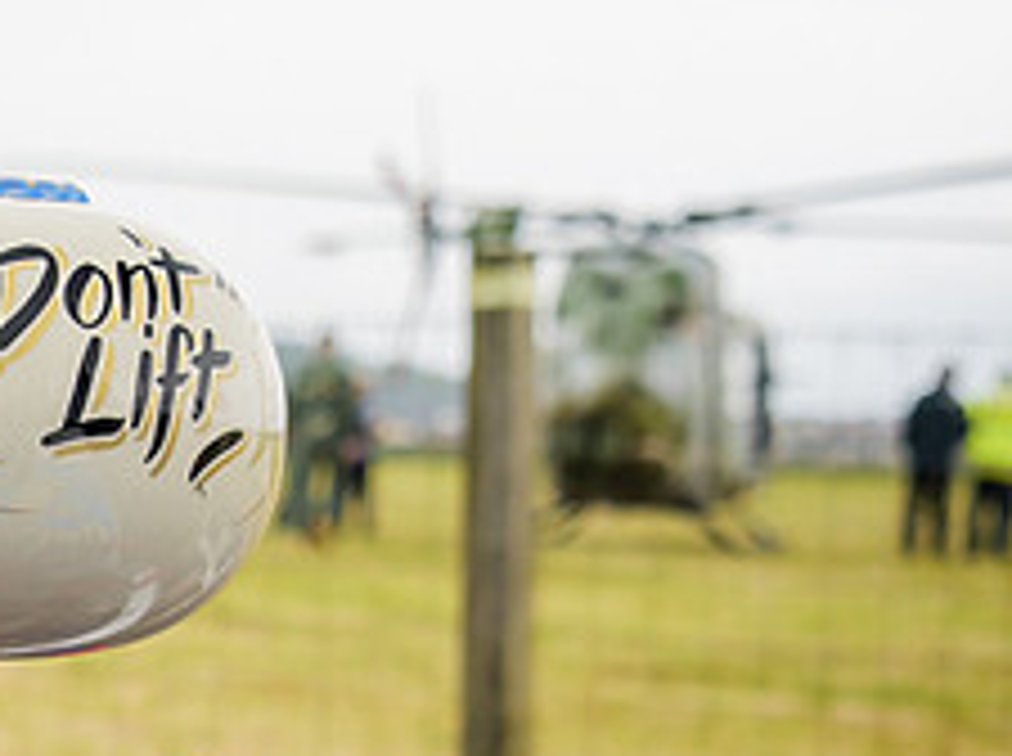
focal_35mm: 144
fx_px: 4203
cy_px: 980
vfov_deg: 10.1
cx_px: -28
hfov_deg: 13.5
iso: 250
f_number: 3.5
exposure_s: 1/320
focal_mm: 25
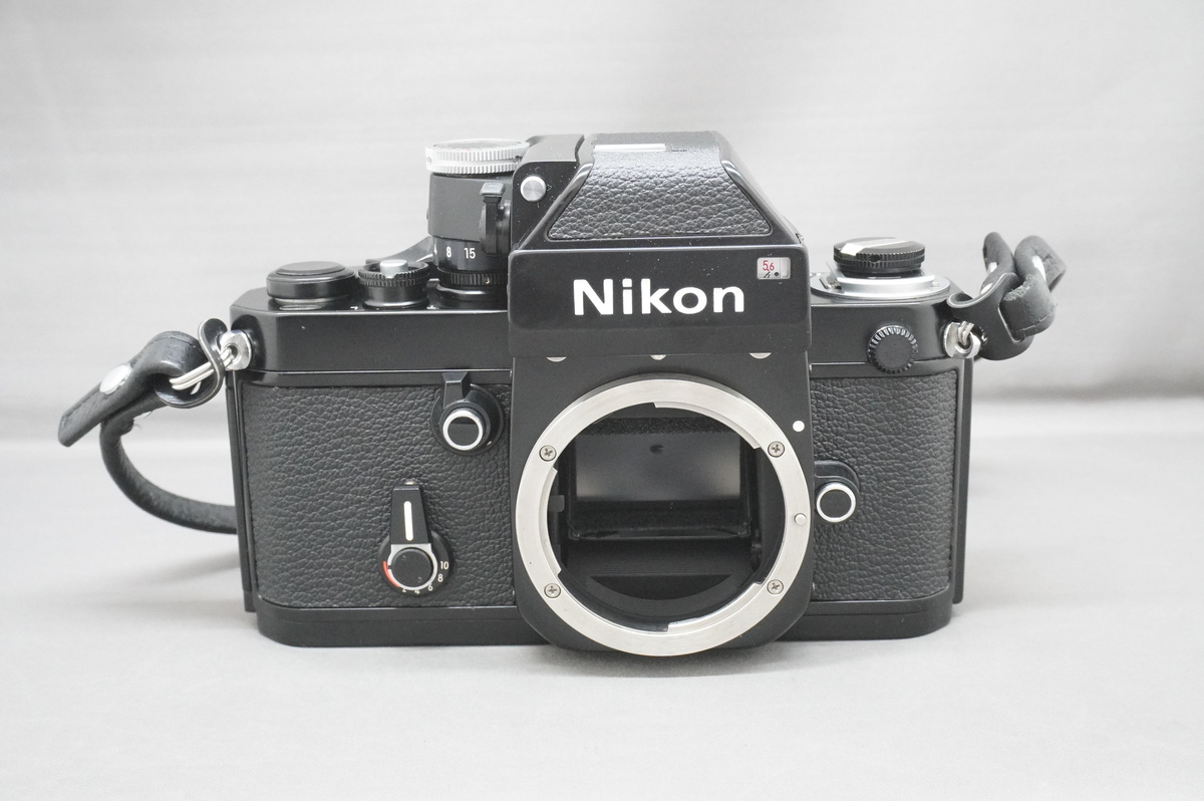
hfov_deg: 42.4
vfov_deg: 28.9
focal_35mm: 46
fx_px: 1554
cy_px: 400
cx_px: 602
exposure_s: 1/25
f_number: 11
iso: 6400
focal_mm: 31
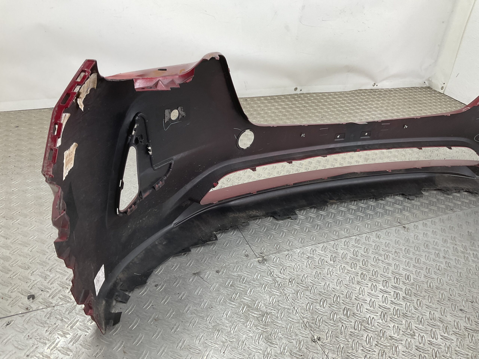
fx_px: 401
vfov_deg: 48.2
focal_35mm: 29
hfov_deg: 61.7
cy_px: 180
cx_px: 240
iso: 32
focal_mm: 3
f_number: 1.8
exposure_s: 1/120
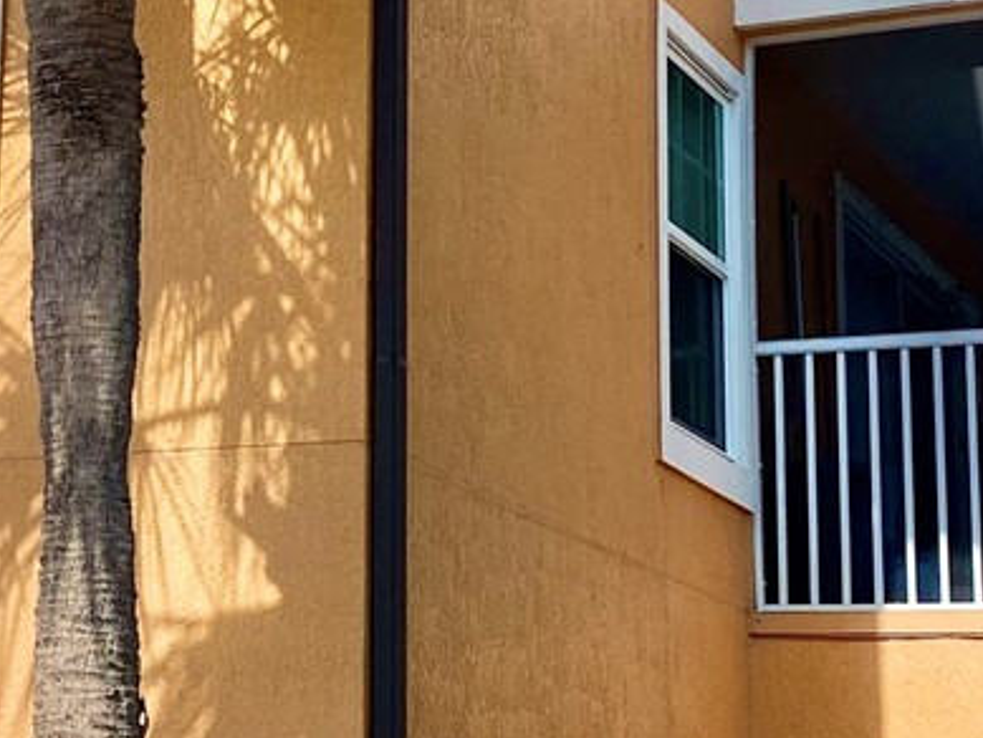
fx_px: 3039
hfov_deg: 17.5
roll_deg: -4.2
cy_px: 220
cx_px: -182
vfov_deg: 13.8
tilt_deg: +16.1
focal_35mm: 107
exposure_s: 1/3205
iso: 32
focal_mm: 4.25
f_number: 1.8
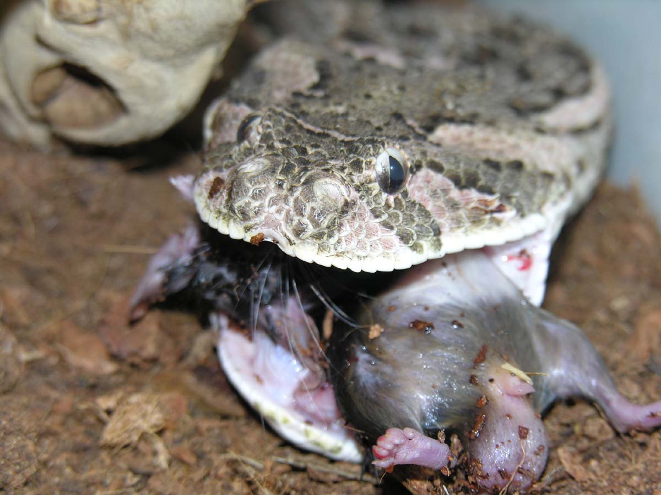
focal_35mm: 157
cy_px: 248
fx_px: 2998
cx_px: 330
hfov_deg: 12.6
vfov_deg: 9.5
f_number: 3.9
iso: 50
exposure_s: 1/60.1
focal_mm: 40
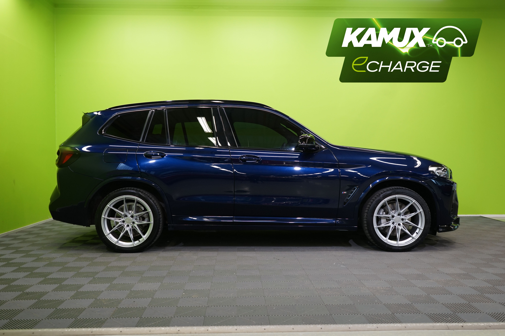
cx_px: 252
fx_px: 449
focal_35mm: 32
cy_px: 168
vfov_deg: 41.1
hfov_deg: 58.7
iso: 640
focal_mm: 32
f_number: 5.6
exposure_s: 1/30
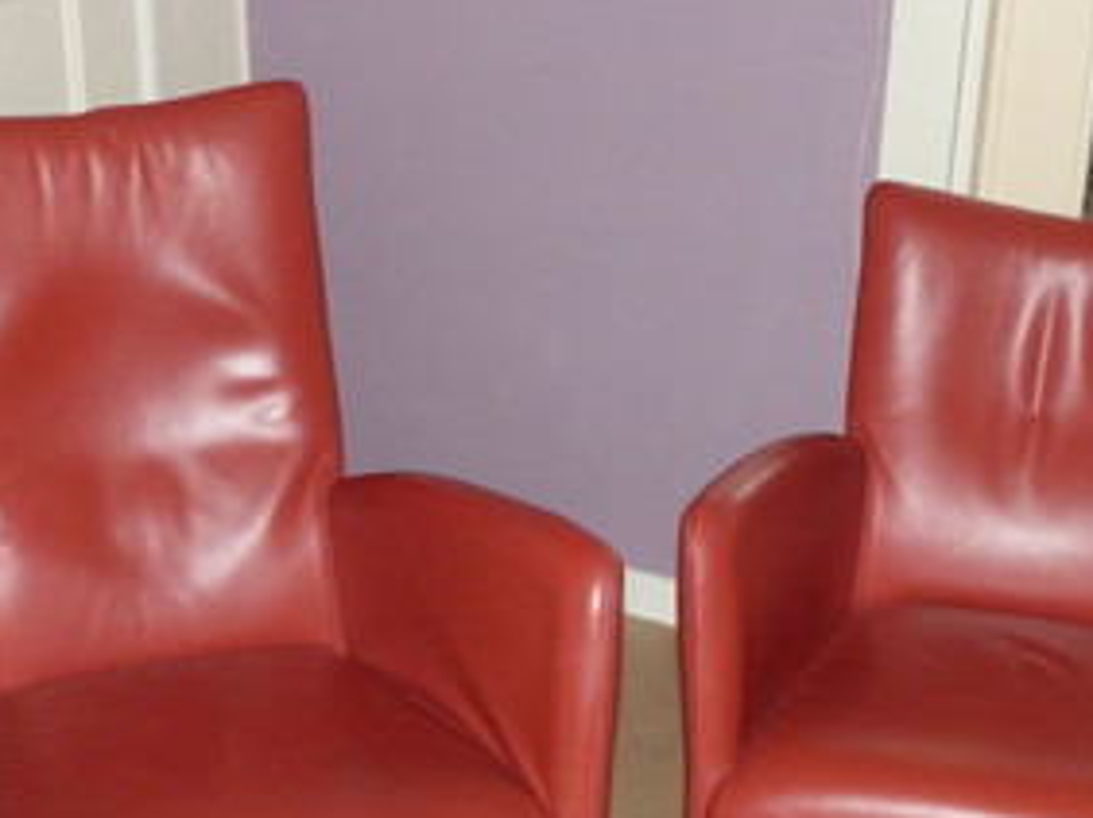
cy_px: 640
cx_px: 612
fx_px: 2177
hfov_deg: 28.2
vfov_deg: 21.1
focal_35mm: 69
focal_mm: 6.8
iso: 400
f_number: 2.8
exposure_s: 1/60
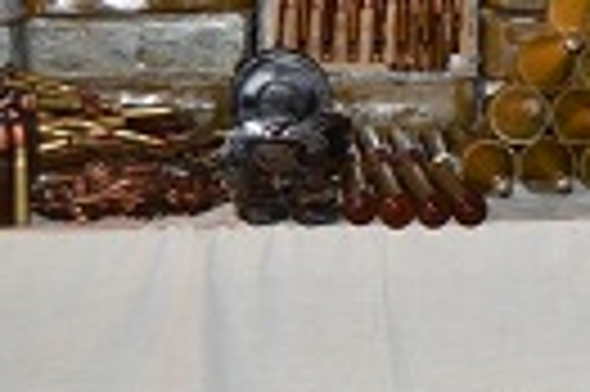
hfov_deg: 13.0
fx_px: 2472
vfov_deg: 8.9
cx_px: 838
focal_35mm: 151
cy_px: -153
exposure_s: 1/60
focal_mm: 22
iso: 100
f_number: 3.5
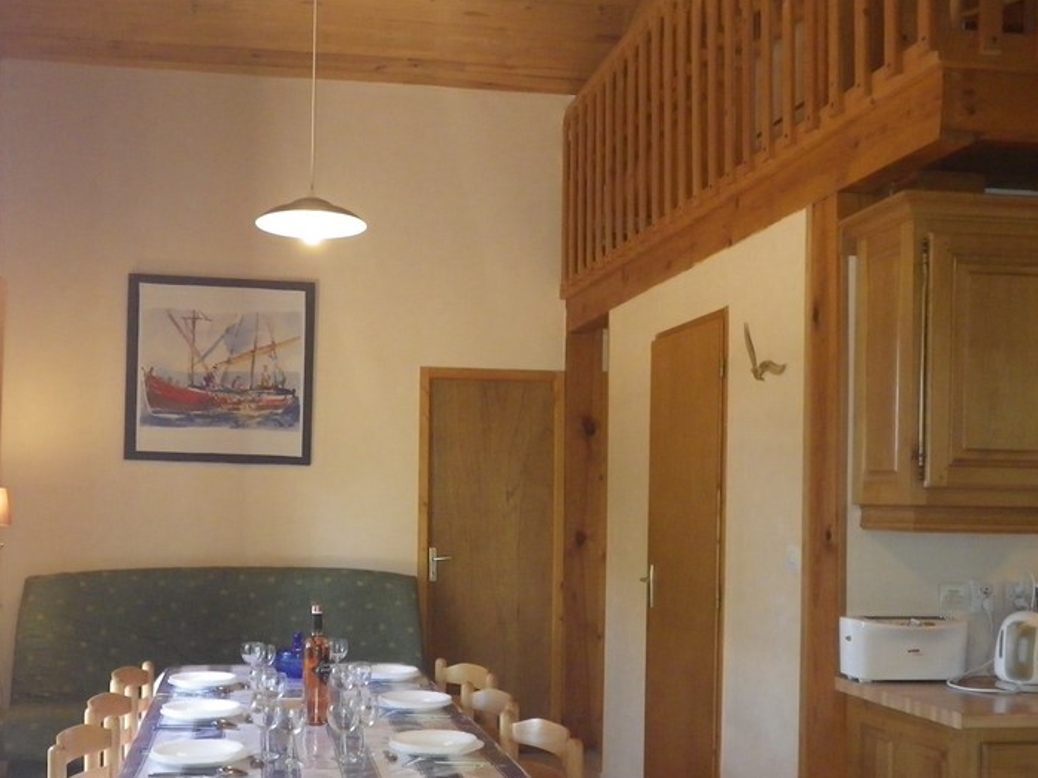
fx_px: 1229
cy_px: 502
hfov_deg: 45.6
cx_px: 425
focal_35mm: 41
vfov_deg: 34.9
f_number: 3.5
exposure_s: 1/50
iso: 400
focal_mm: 5
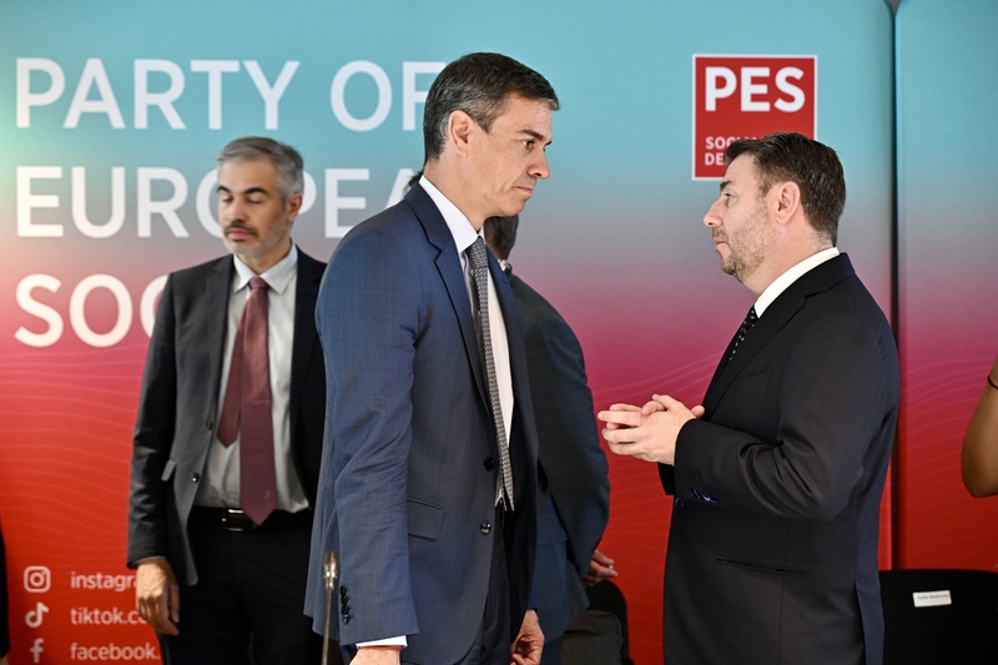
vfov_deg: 20.6
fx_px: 1829
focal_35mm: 66
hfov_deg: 30.5
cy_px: 332
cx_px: 499
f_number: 4
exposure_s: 1/80
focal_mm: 66
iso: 2500
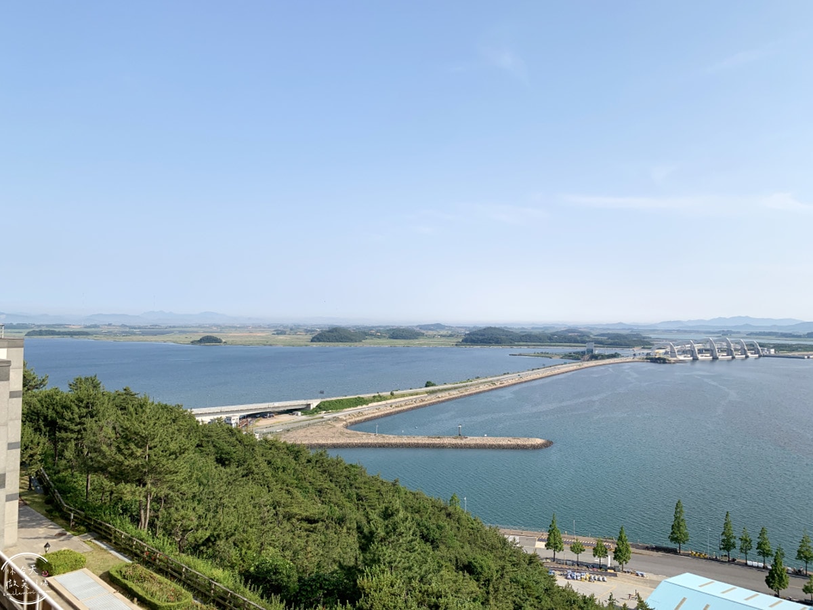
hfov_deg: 67.3
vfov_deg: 53.1
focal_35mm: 26
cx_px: 406
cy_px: 305
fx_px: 611
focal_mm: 4.25
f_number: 1.8
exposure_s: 1/2755
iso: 25
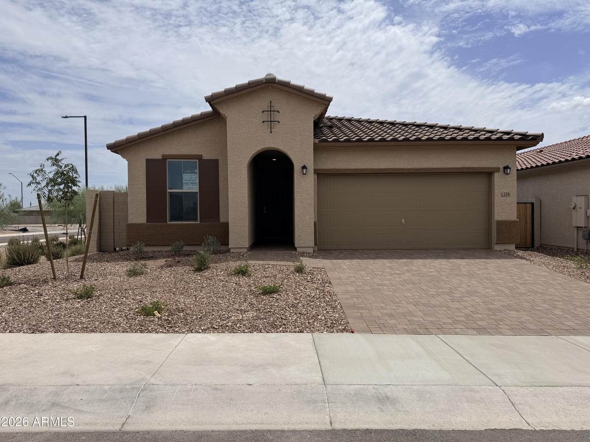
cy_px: 221
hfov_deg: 71.6
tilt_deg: -0.1
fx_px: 409
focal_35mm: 24
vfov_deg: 56.8
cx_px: 295
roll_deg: +0.2
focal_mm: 6.76
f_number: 1.78
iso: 80
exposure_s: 1/11905
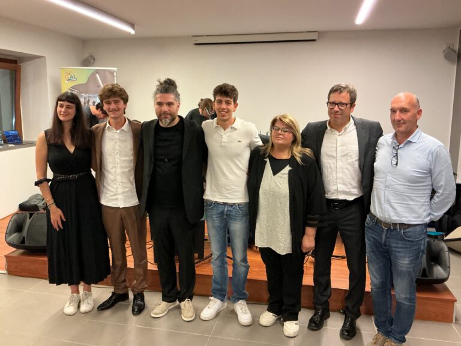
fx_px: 386
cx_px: 230
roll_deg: +0.6
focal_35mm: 29
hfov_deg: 61.7
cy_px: 173
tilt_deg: -10.3
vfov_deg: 48.2
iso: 250
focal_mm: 3
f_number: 1.8
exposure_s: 1/33
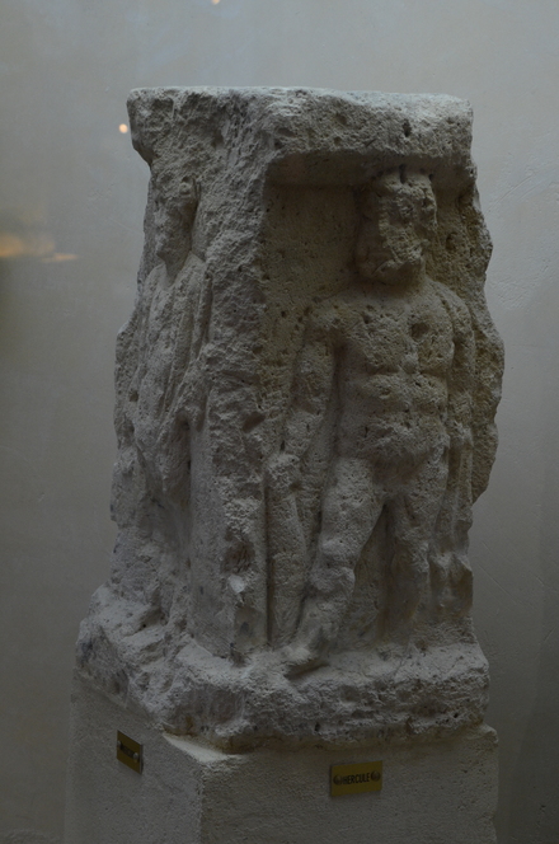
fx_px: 1824
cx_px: 280
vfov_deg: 26.0
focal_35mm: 78
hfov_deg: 17.4
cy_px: 422
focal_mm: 52
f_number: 6.3
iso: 1000
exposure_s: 1/160
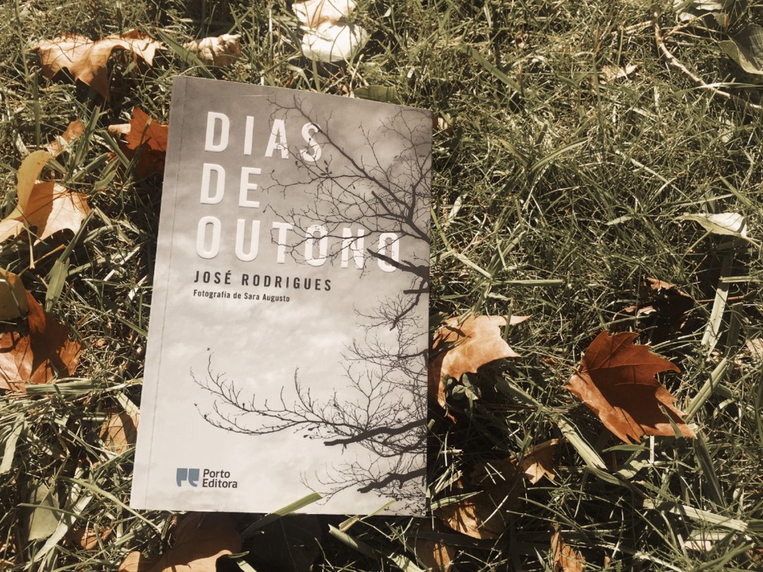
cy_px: 286
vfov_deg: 48.2
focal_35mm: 29
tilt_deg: -57.5
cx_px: 382
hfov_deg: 61.7
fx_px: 639
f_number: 2.2
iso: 32
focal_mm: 4.15
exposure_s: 1/1014
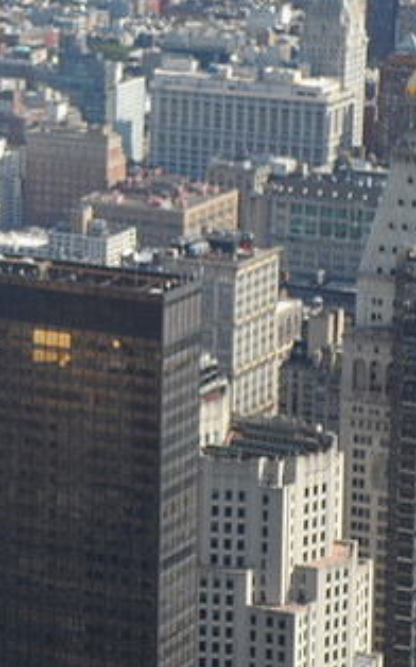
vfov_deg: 10.7
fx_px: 3559
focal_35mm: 196
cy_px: 254
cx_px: -79
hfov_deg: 6.6
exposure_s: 1/350
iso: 80
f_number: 5.2
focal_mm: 18
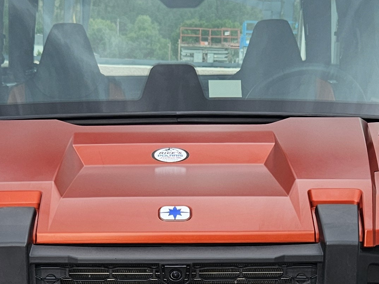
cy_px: 315
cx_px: 152
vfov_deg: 16.6
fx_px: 941
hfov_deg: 22.7
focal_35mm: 86
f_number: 1.8
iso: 50
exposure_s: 1/364
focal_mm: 5.4
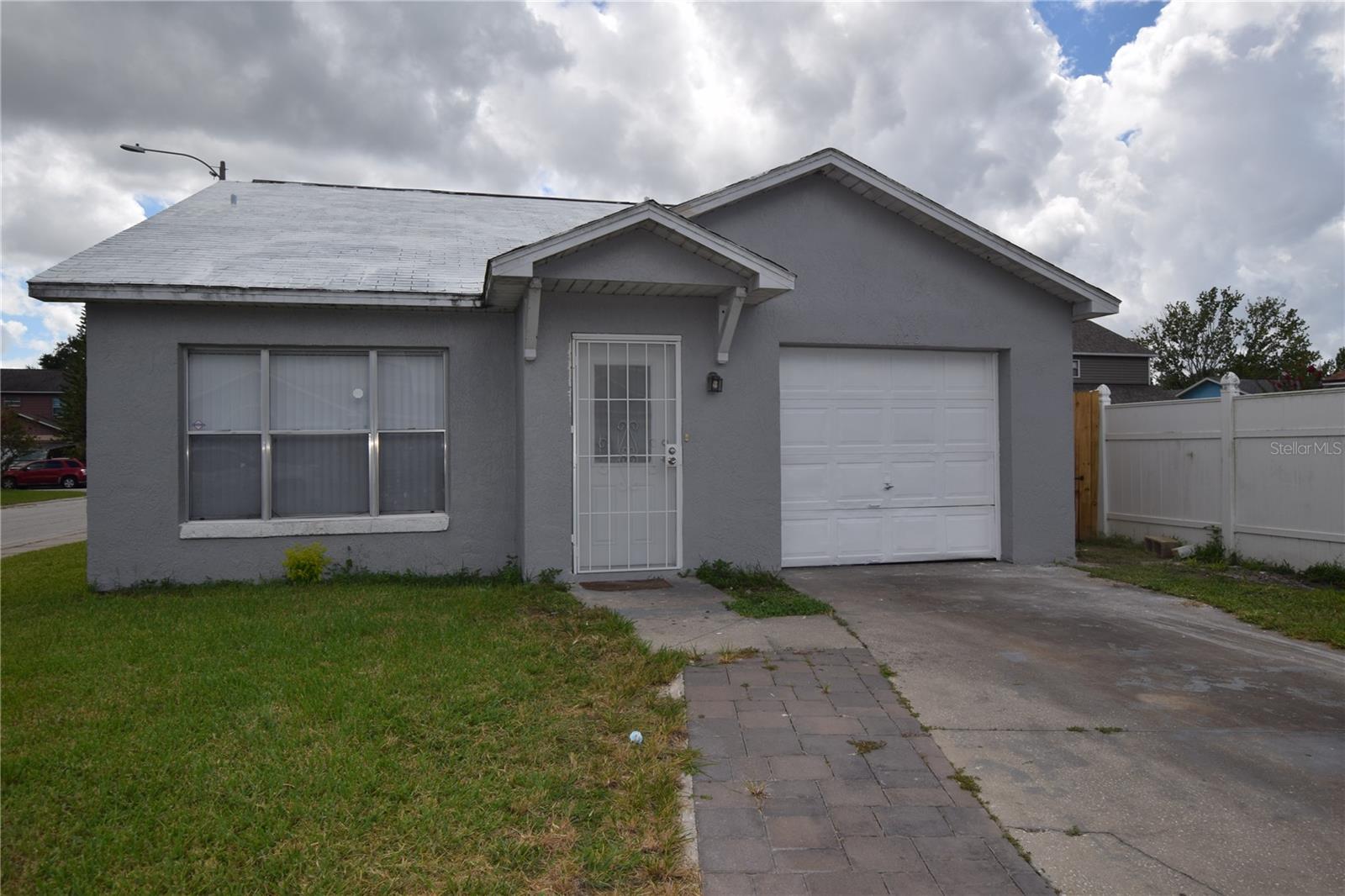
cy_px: 448
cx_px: 672
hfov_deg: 73.8
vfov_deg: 53.1
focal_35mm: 24
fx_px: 896
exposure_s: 1/200
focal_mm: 16
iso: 100
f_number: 11
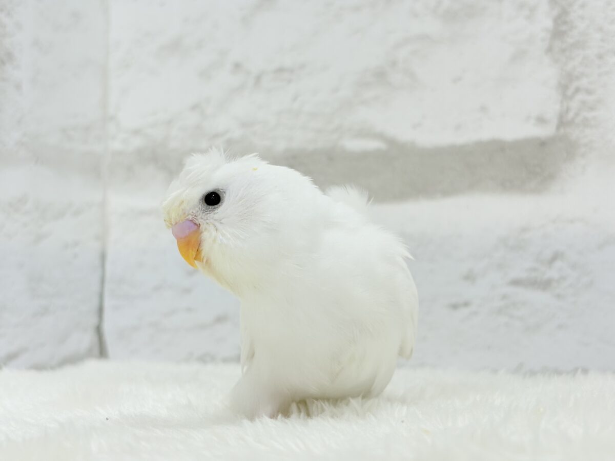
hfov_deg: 36.8
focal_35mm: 52
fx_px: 924
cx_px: 308
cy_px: 230
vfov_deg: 28.0
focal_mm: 5.96
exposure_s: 1/100
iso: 50
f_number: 1.6
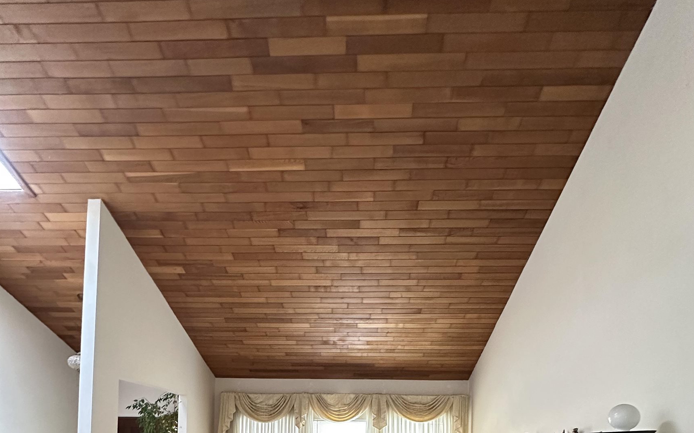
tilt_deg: +1.8
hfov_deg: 85.1
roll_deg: -0.8
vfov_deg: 48.9
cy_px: 433
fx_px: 378
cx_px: 349
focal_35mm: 20
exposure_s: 1/60
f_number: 2.2
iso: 800
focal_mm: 2.22
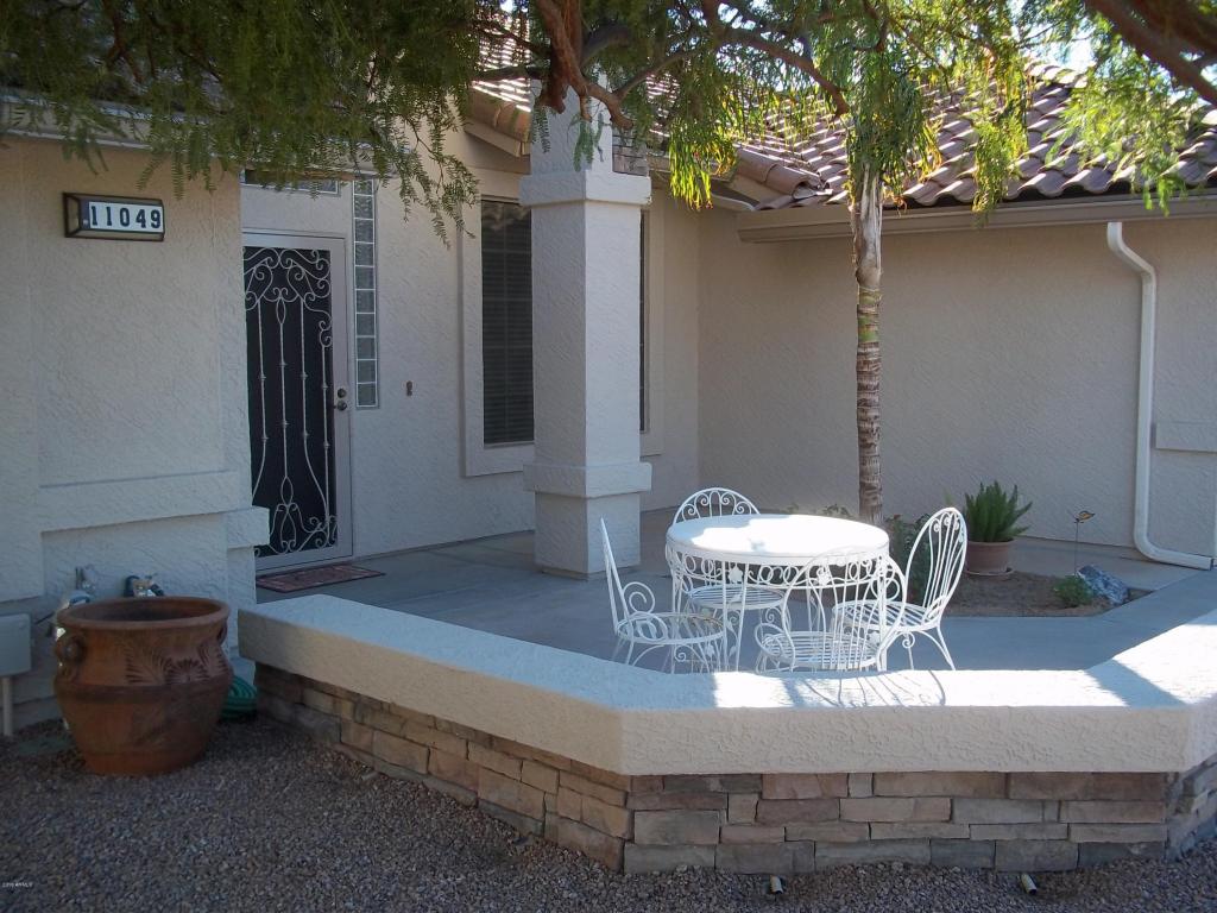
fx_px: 1266
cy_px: 456
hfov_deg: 51.4
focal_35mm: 36
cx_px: 608
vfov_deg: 39.7
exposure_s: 1/250
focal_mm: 6.5
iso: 80
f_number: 3.1
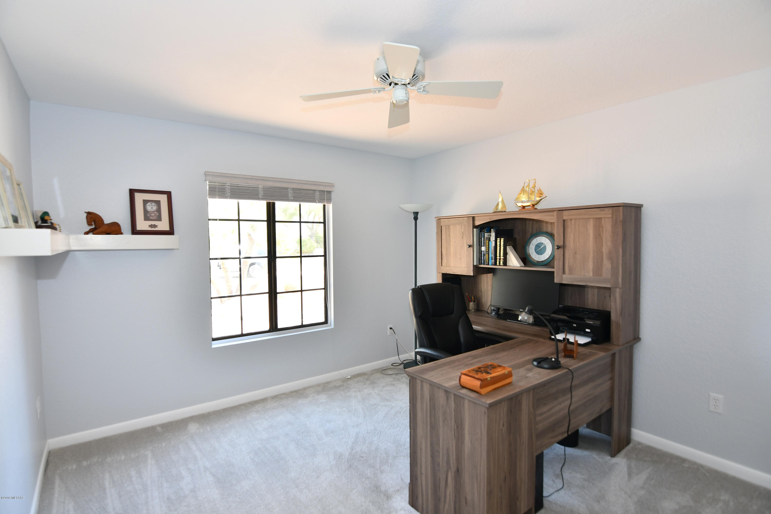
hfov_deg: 90.0
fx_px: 385
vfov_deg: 67.4
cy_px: 257
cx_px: 386
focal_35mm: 18
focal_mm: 12
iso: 280
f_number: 4
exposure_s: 1/60
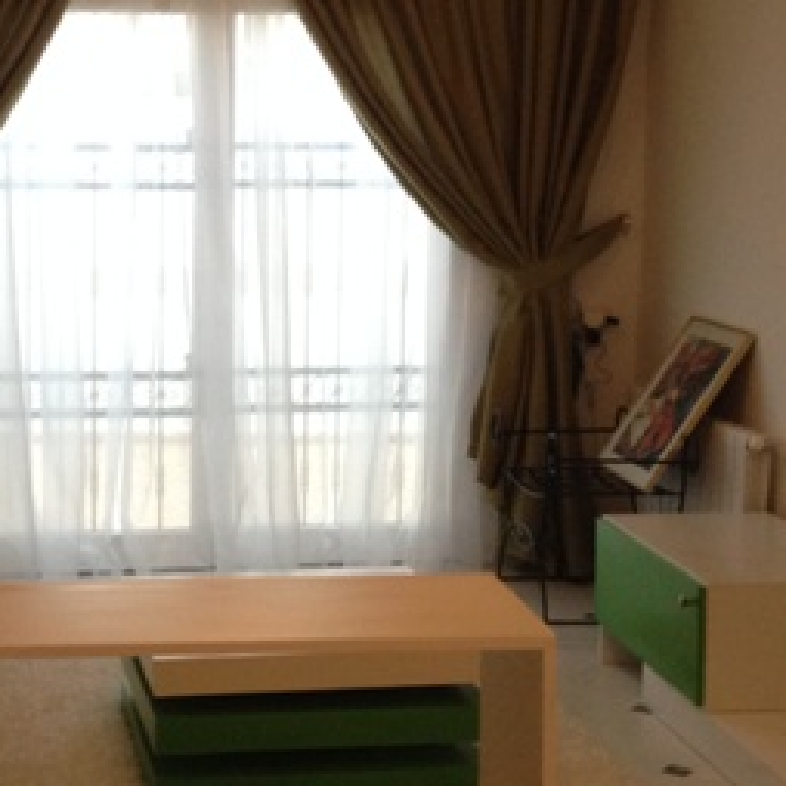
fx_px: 2004
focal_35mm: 78
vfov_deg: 22.2
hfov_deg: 22.0
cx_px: 192
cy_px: 340
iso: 200
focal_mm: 4.28
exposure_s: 1/20
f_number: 2.4
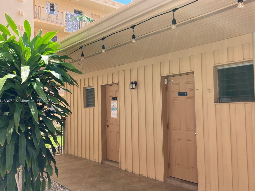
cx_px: 140
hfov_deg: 56.7
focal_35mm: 32
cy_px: 101
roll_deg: +1.8
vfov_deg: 44.1
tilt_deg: +1.6
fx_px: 236
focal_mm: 3.99
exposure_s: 1/342
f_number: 1.8
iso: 20
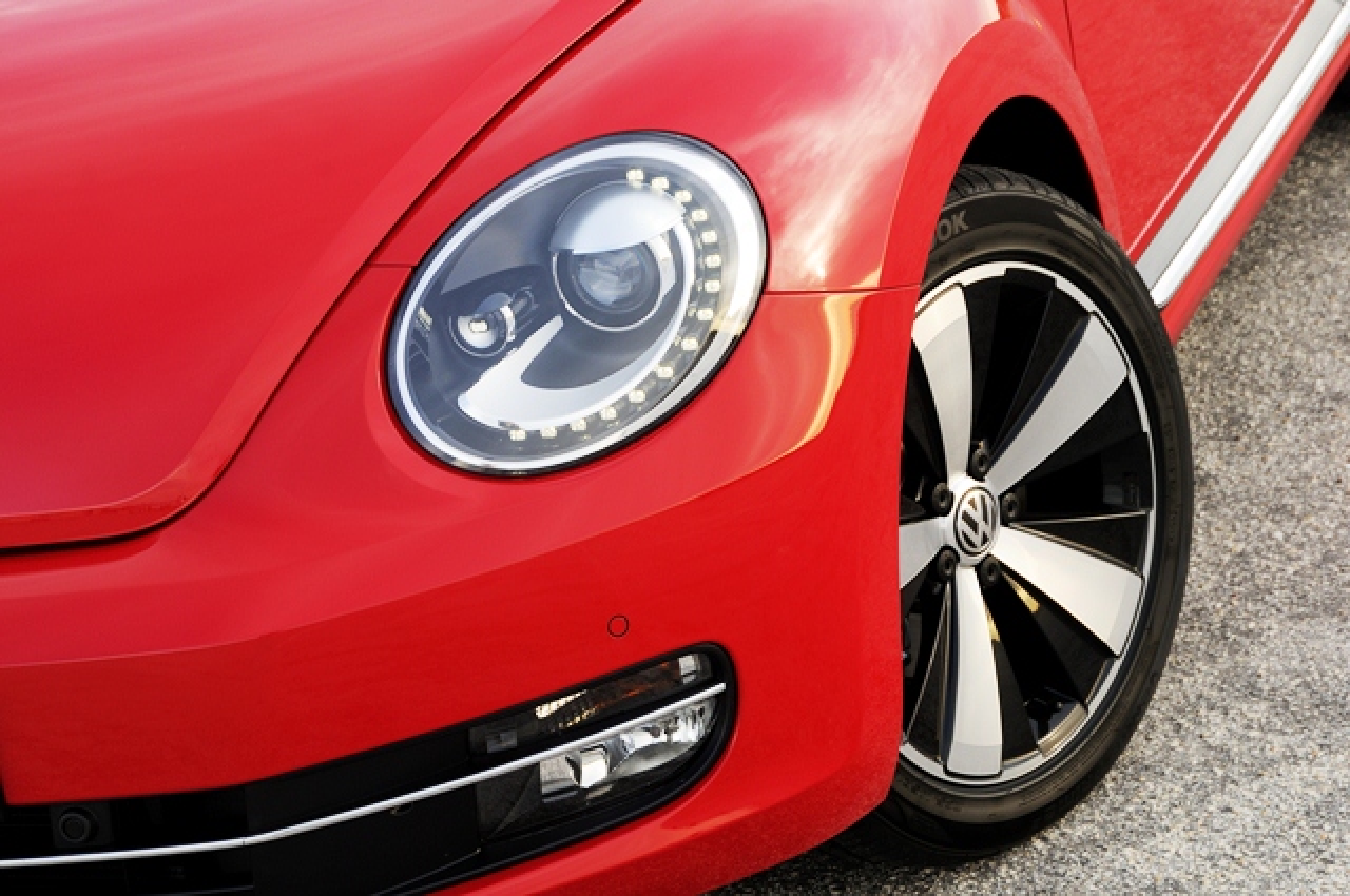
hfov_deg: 19.5
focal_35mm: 105
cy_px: 448
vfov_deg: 13.0
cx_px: 675
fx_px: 3932
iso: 200
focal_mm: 70
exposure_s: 1/50
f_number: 9
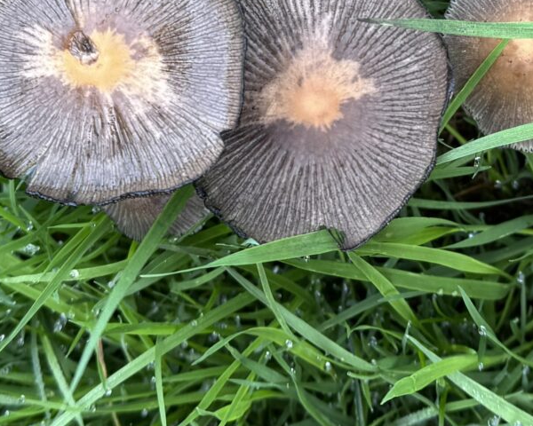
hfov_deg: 19.1
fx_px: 1577
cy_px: -7
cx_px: 338
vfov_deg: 15.1
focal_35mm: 100
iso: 64
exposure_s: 1/187
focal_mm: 6.76
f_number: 1.78
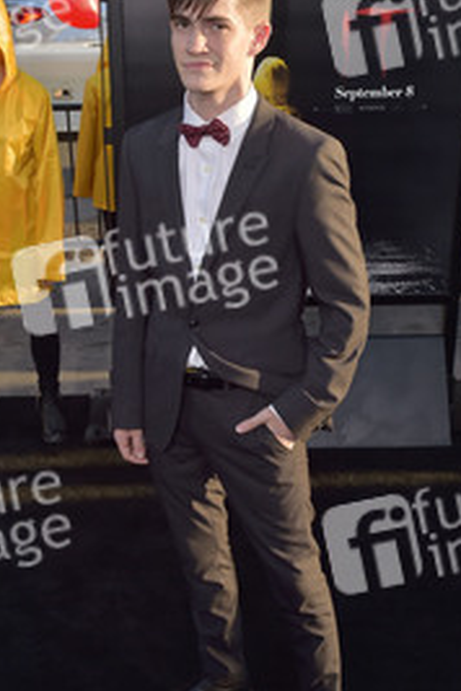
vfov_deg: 41.0
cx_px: 221
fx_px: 922
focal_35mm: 48
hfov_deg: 28.1
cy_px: 404
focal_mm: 32
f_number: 6.3
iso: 500
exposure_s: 1/320
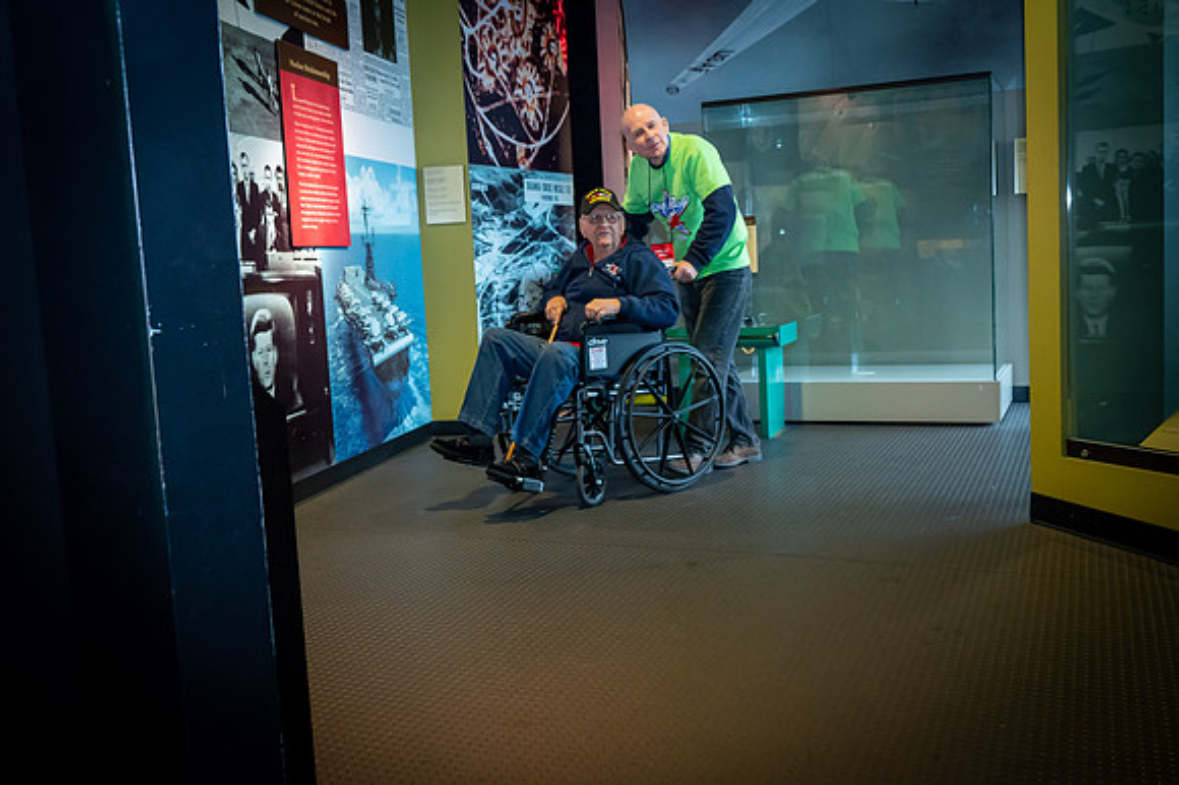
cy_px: 392
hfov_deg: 54.5
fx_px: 1146
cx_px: 590
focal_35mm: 35
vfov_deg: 37.8
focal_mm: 35
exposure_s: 1/50
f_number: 5.6
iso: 6400
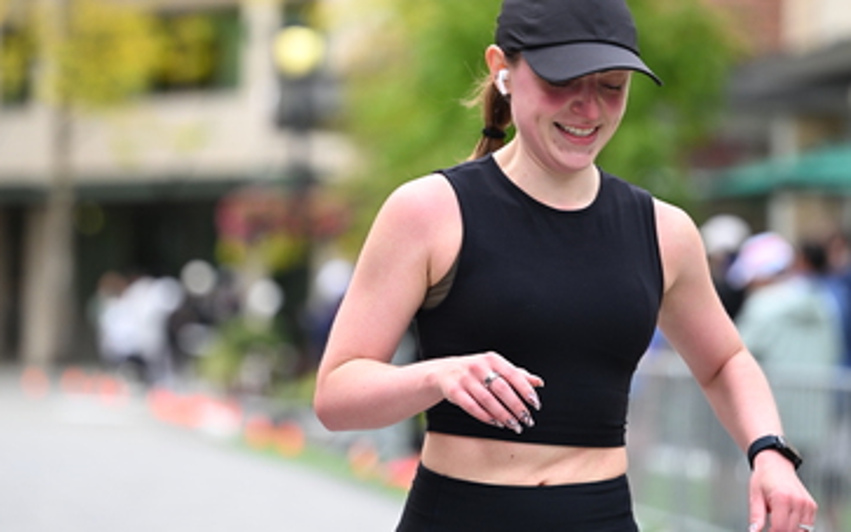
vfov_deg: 6.8
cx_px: 423
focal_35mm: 193
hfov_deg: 10.9
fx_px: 4477
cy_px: 234
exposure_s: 1/2000
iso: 640
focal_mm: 125
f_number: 2.8
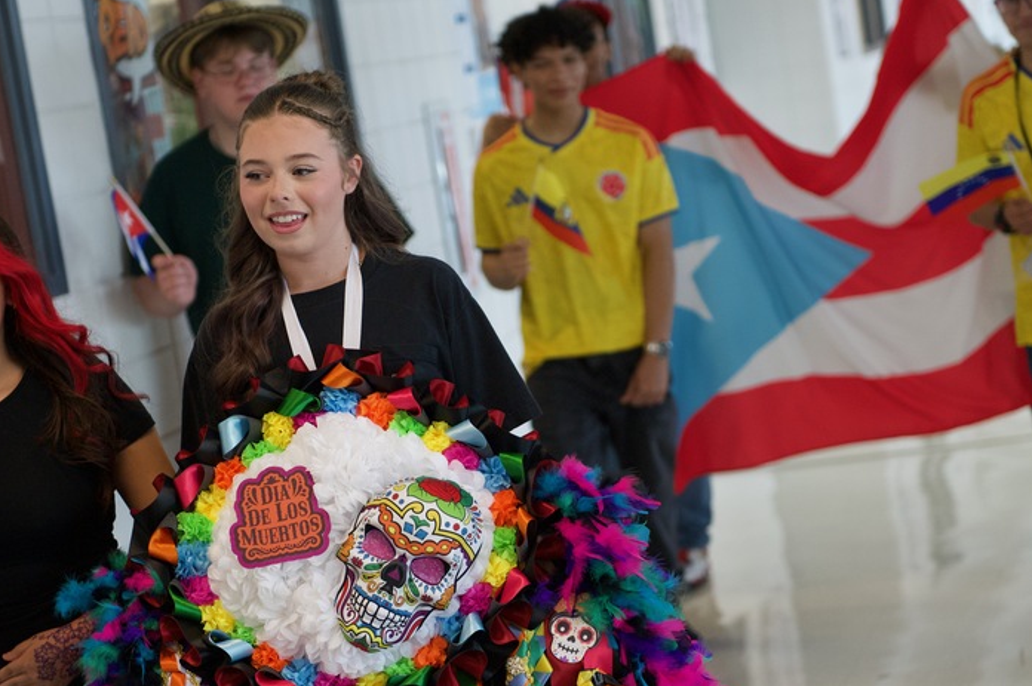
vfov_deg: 13.3
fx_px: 2950
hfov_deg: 19.8
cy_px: 420
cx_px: 507
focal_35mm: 103
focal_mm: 70
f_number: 2.8
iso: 2000
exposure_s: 1/320
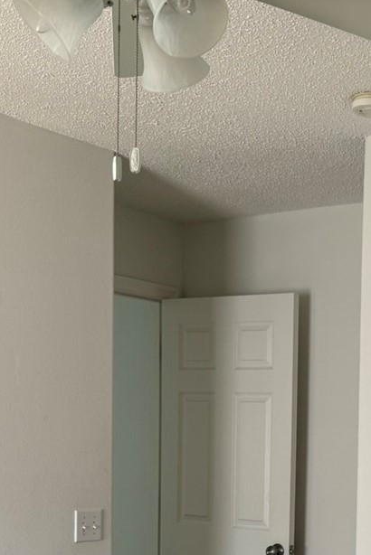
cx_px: 419
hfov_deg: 19.9
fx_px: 1004
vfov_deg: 29.5
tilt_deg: -4.4
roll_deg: -1.8
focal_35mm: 65
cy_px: 512
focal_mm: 6.76
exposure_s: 1/121
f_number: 1.78
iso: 80
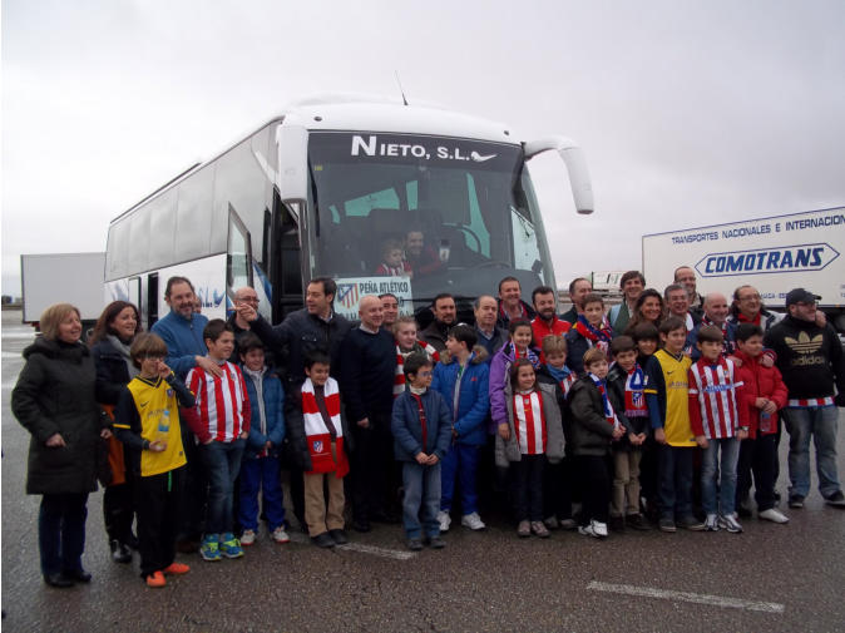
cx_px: 422
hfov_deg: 51.4
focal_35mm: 36
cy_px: 316
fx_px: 878
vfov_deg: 39.6
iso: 80
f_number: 3.1
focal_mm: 6.5
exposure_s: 1/320
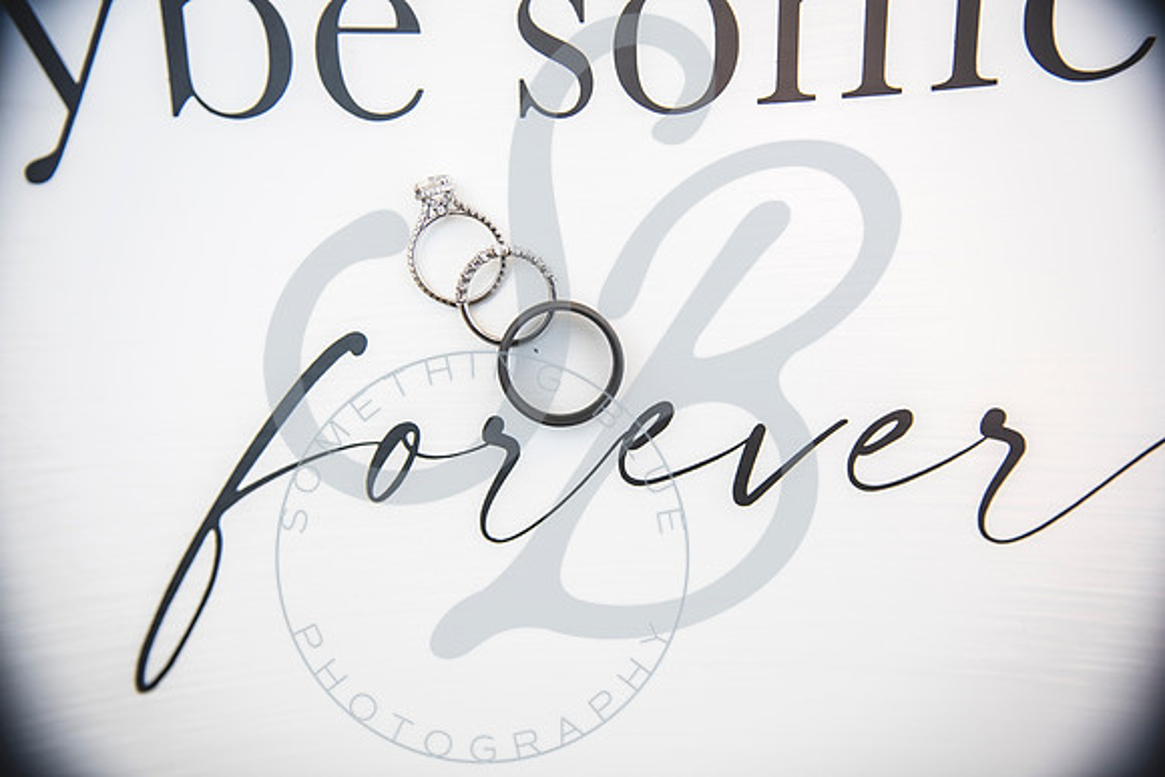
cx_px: 582
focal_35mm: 26
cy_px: 388
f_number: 2.8
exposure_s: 1/250
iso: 100
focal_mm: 26
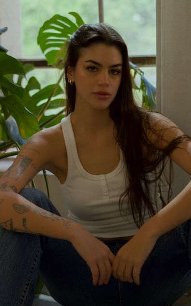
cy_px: 154
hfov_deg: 16.9
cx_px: 102
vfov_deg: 26.8
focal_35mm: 77
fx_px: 641
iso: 100
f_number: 2.2
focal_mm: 50
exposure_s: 1/200
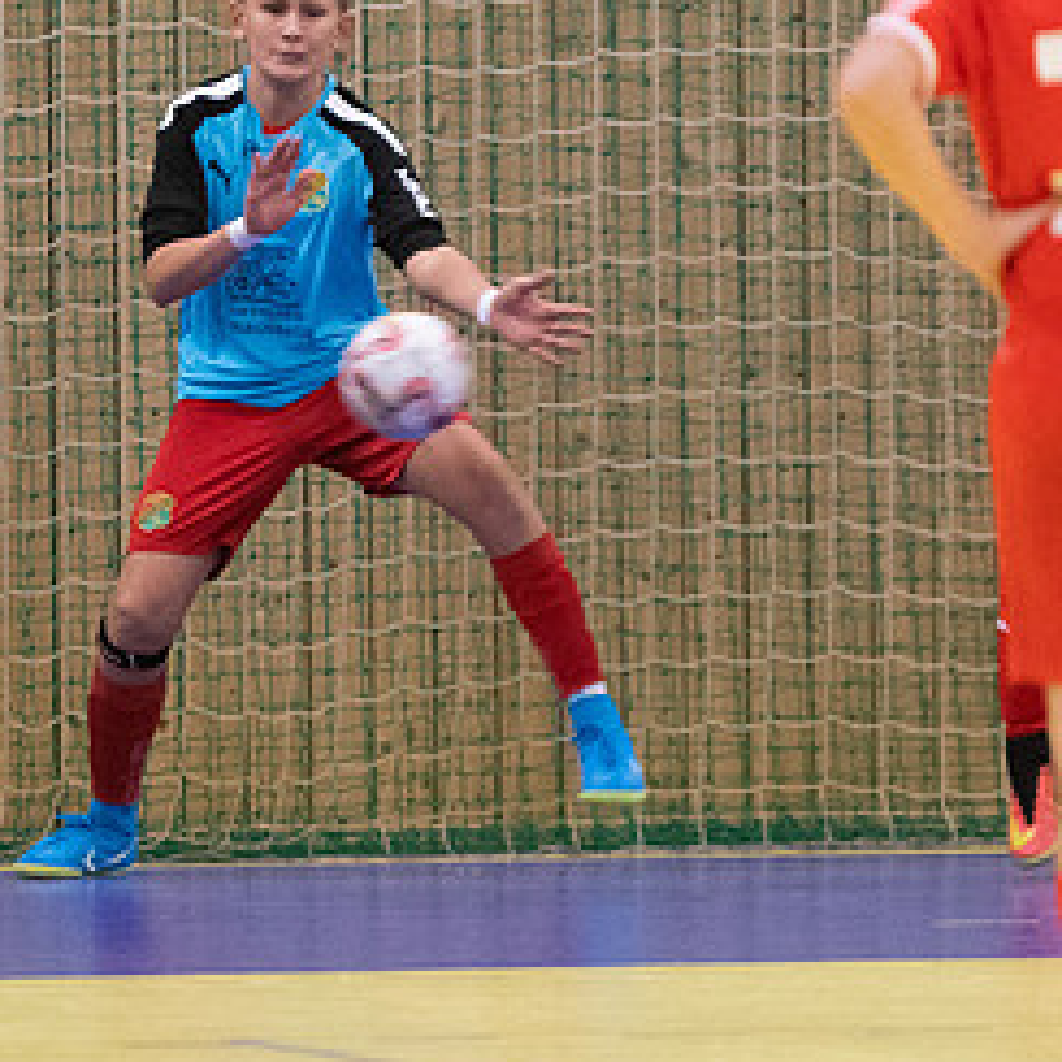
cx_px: 204
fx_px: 27976
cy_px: 509
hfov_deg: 2.2
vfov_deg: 2.2
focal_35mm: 806
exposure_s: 1/400
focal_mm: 200
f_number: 3.2
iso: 5600
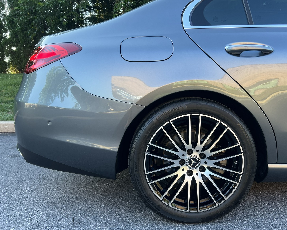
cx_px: 155
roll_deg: +0.9
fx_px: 238
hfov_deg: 62.1
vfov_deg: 51.5
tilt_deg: -7.2
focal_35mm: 28
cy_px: 114
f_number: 1.5
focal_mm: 5.7
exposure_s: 1/301
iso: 64
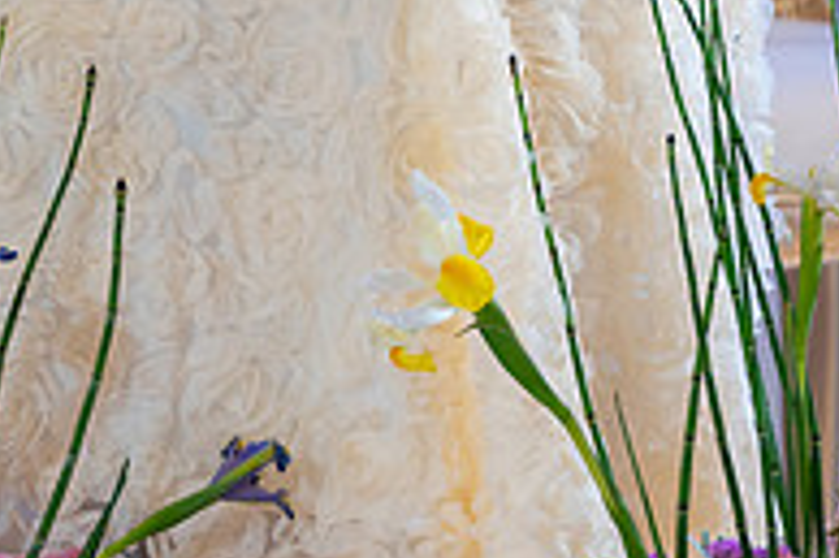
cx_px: -138
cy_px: -210
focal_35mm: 598
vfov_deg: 2.3
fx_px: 13925
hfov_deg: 3.4
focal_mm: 200
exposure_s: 1/160
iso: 1250
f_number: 2.8
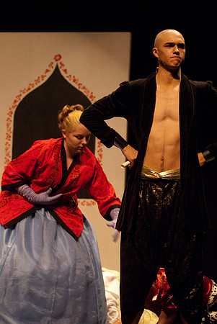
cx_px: 108
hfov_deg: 11.4
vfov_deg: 17.0
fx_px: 1082
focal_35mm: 120
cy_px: 162
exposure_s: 1/160
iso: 1000
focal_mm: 80
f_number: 2.8
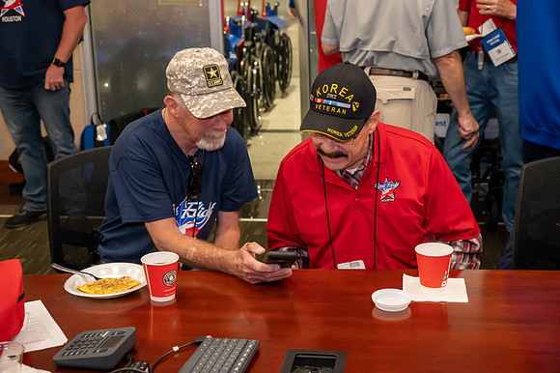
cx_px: 280
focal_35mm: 56
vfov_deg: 24.2
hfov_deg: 35.7
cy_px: 186
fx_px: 871
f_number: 5.6
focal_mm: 56
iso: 9000
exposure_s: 1/160
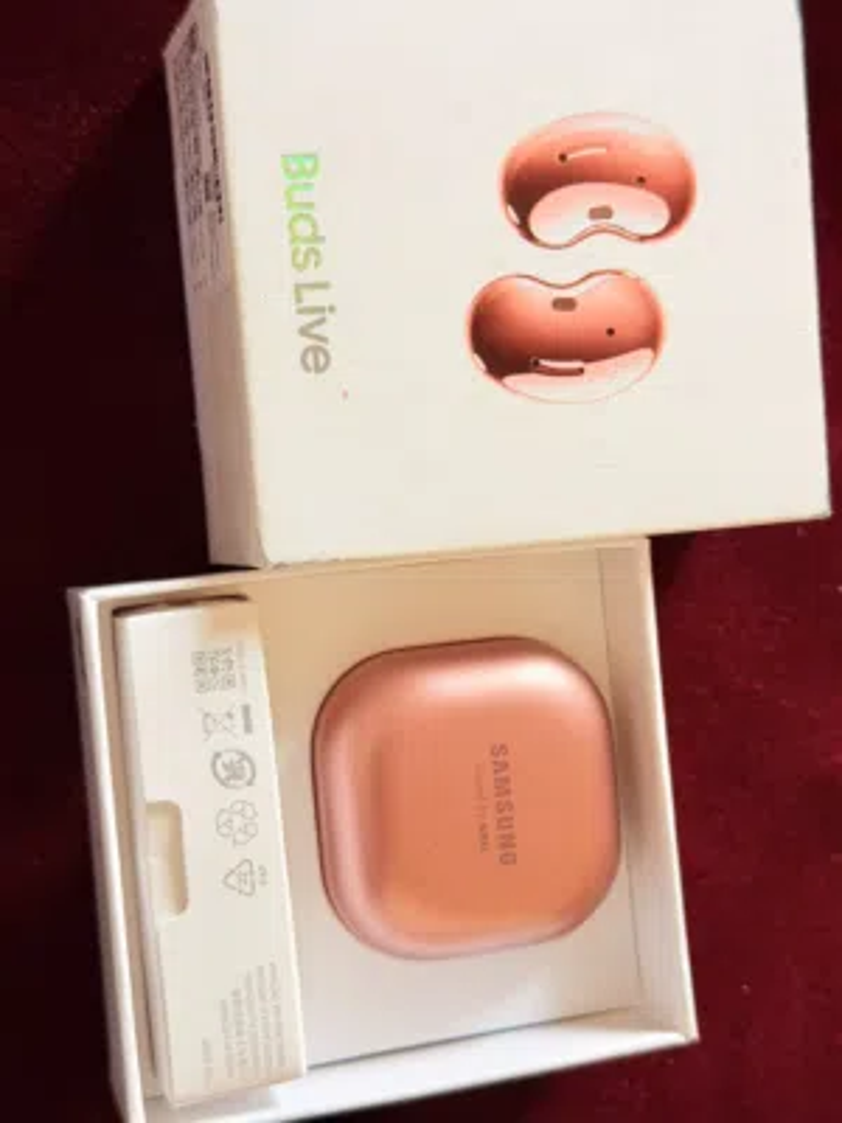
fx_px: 1557
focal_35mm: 48
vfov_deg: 39.7
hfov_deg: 30.3
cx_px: 421
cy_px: 562
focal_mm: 6.76
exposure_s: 1/60
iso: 125
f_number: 1.78
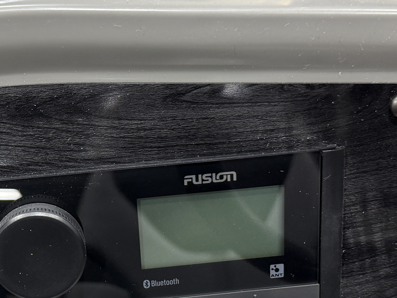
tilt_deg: -47.9
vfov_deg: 22.6
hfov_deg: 30.0
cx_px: 125
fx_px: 734
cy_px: 242
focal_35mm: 64
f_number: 1.78
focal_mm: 6.76
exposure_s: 1/120
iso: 160
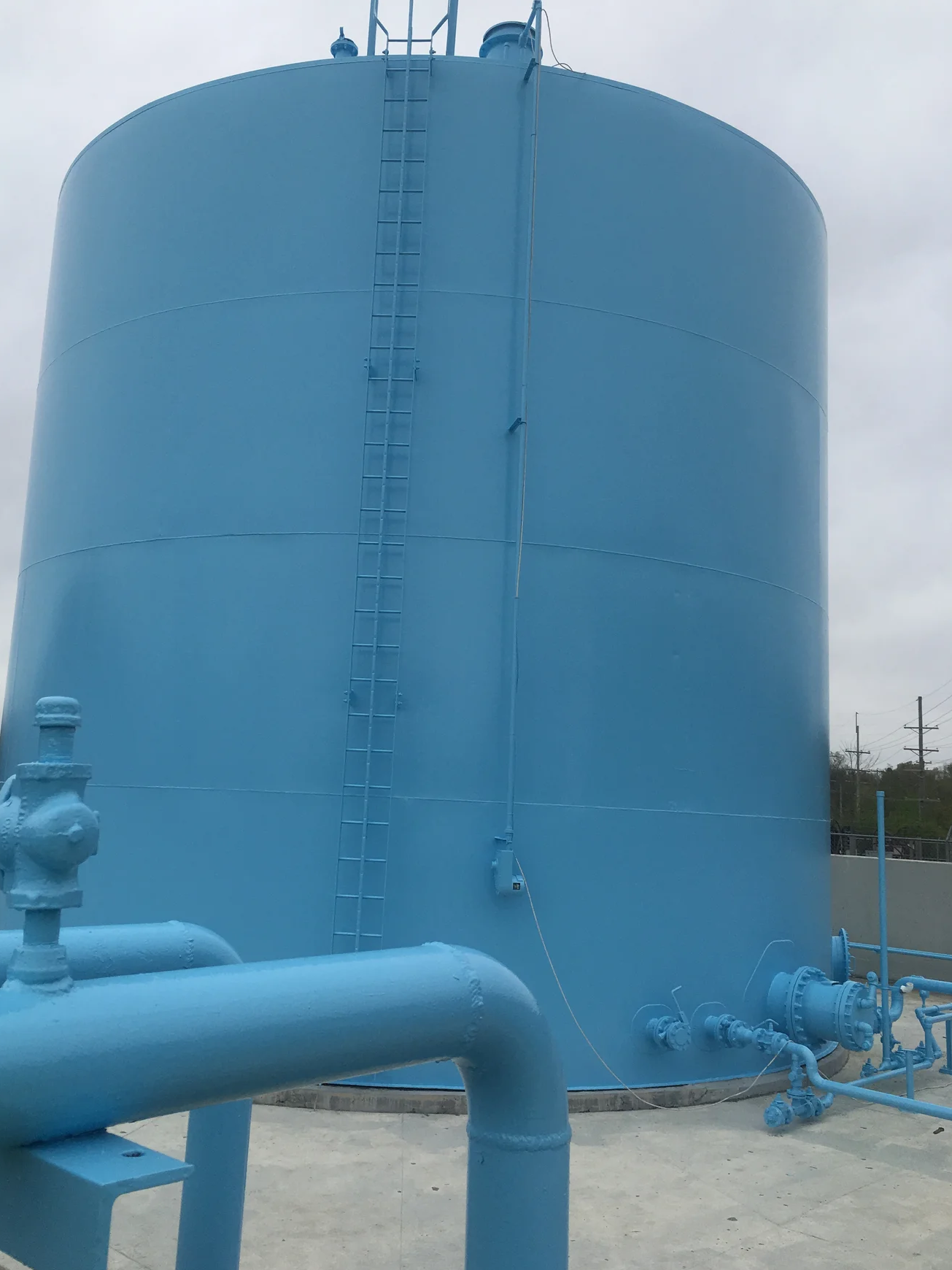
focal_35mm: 32
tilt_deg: +8.9
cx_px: 430
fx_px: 1173
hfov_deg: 44.1
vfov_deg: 56.8
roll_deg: -2.6
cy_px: 601
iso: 25
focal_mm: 4.15
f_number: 2.2
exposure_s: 1/2564
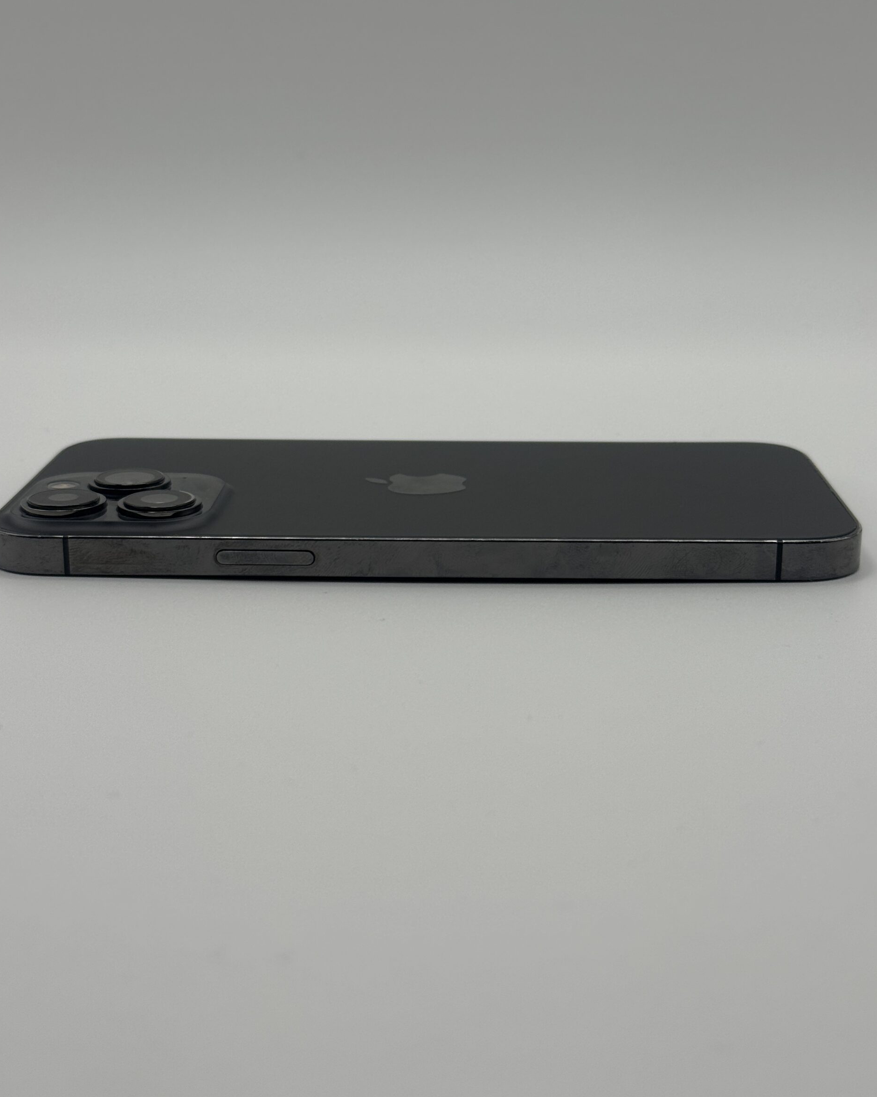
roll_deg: +0.3
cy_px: 541
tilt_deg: -15.9
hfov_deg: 29.7
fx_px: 1655
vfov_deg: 36.7
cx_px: 434
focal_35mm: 51
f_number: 1.78
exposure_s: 1/2331
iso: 64
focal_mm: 6.76
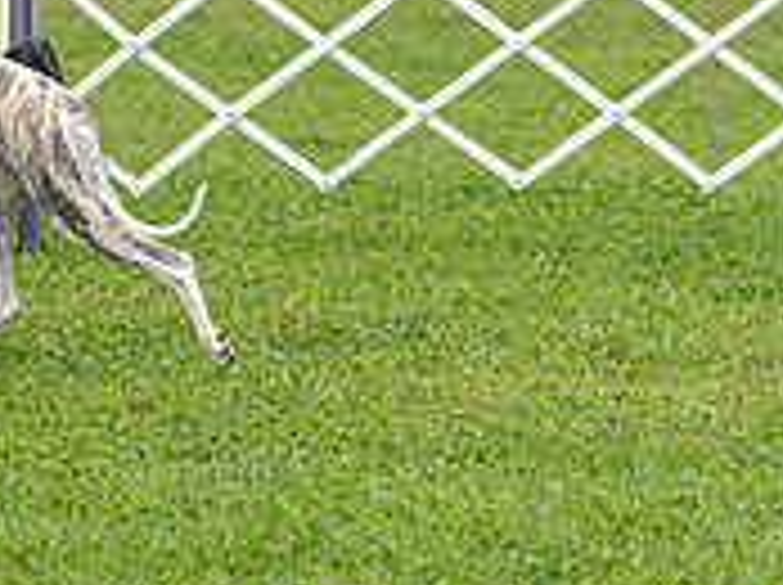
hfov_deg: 3.9
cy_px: -209
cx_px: -176
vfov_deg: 2.9
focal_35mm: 510
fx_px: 11520
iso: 200
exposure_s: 1/1000
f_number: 4
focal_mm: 159
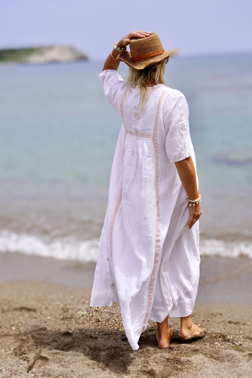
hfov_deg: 29.9
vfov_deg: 43.6
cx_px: 126
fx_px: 472
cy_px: 189
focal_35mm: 45
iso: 100
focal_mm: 30
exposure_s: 1/1250
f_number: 5.6
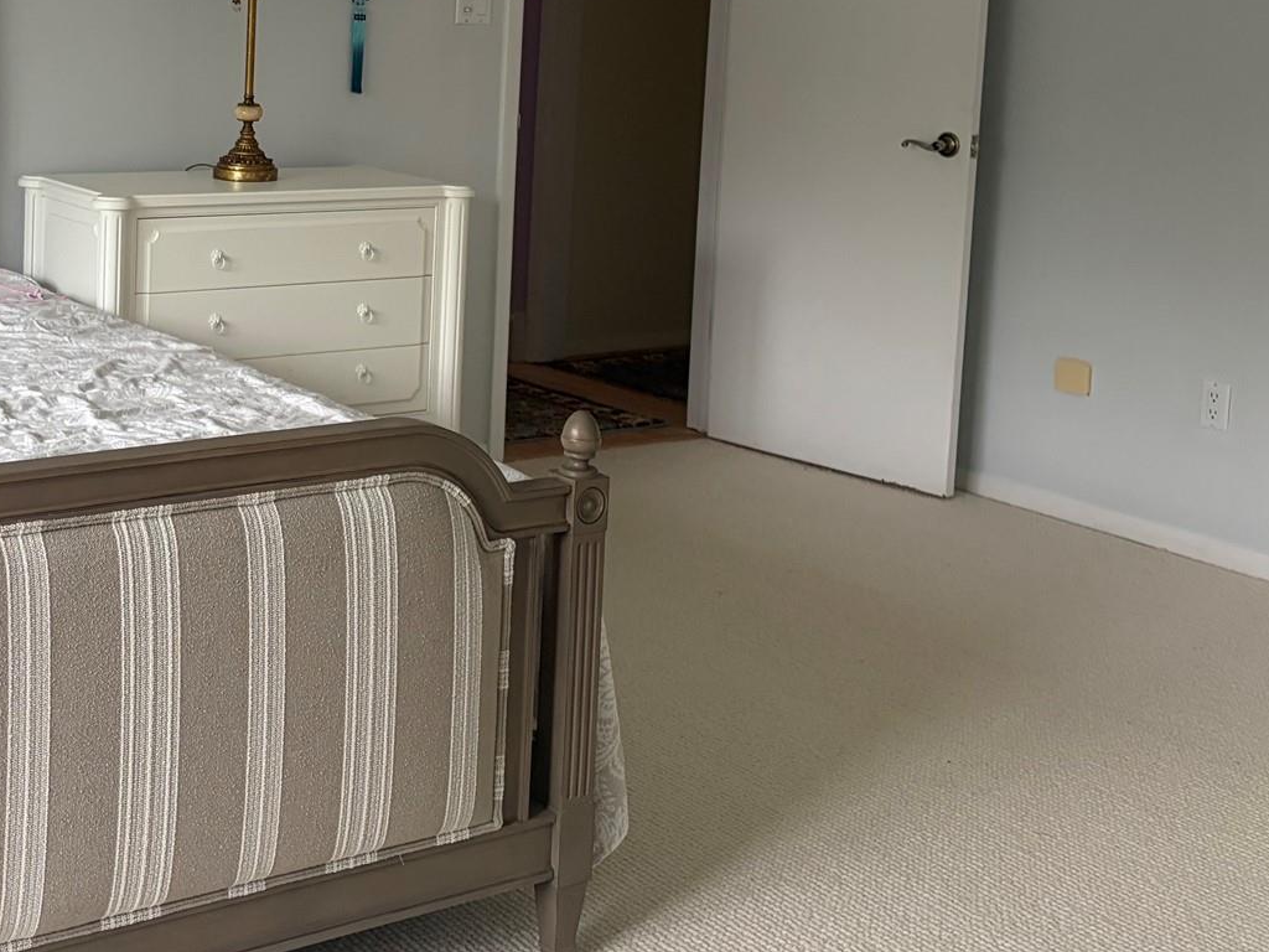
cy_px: 161
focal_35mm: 52
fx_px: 1906
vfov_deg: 27.4
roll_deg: -1.1
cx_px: 286
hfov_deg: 35.8
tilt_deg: -5.3
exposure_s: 1/60
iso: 160
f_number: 1.6
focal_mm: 5.96
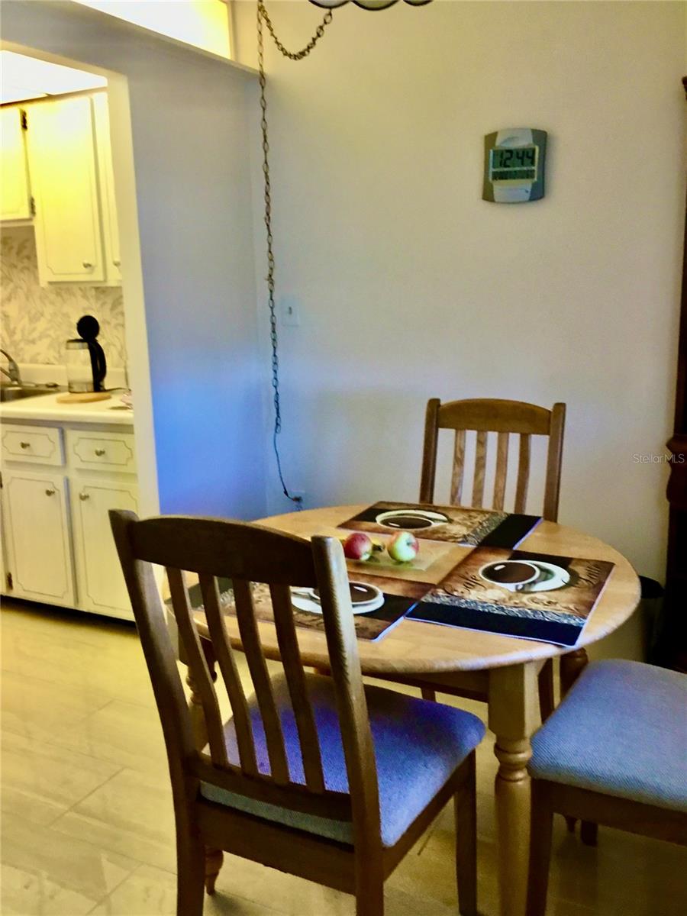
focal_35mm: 31
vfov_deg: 58.4
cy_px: 458
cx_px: 344
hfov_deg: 45.4
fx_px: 820
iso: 100
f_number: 2.4
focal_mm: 3.3
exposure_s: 1/30
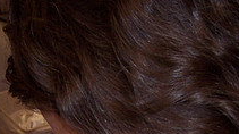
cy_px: 202
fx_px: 740
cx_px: 135
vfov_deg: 10.0
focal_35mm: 117
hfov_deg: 18.3
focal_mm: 8
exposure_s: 1/60
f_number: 2.8
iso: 100
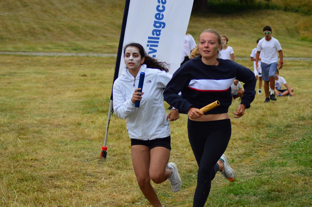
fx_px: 909
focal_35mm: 105
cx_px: 156
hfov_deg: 19.5
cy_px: 104
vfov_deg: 13.0
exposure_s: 1/2000
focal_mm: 70
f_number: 4
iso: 400
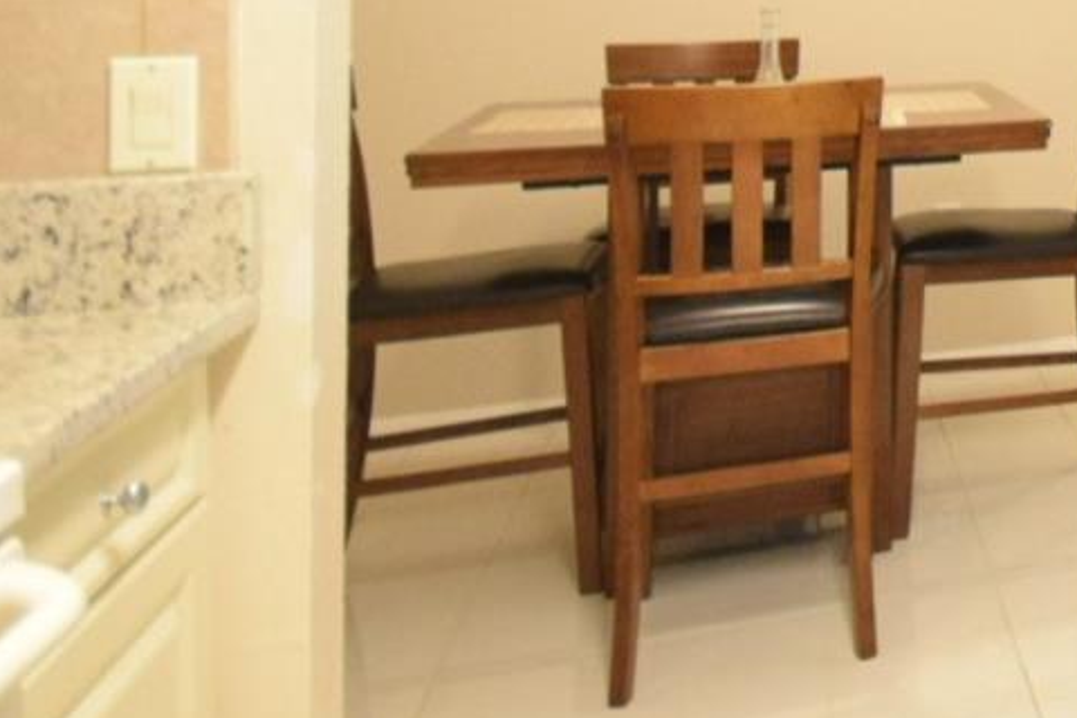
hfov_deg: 27.6
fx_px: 1496
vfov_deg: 24.8
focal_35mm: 50
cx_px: 1607
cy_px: -103
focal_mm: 10
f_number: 4
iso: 3200
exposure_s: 1/50
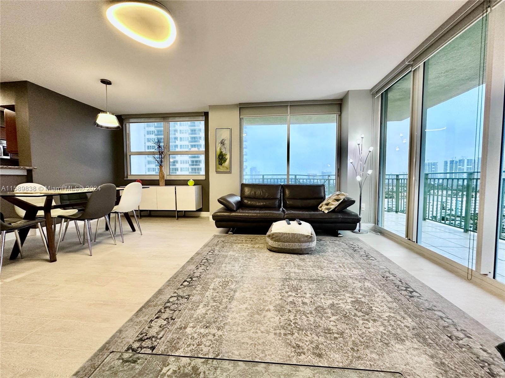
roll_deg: -0.5
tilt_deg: -2.6
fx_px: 204
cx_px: 252
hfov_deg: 102.1
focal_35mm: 14
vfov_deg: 85.7
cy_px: 189
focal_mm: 2.22
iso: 250
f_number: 2.2
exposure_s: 1/120
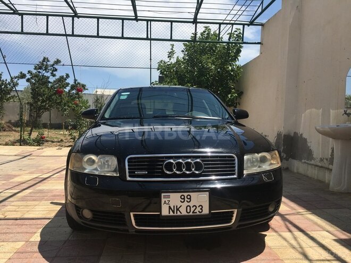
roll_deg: -2.8
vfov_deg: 48.2
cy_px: 132
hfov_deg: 61.7
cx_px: 176
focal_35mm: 29
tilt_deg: -1.7
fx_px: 294
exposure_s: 1/2198
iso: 25
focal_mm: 4.15
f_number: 2.2
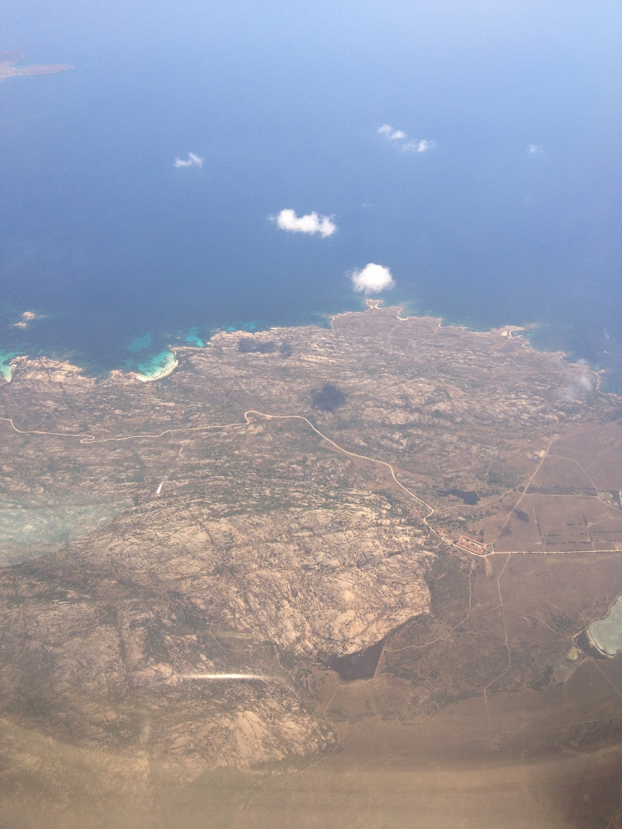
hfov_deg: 40.7
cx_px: 311
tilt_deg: -41.3
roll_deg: +1.7
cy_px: 414
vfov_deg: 52.6
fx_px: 839
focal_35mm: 35
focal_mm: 4.28
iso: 50
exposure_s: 1/746
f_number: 2.4
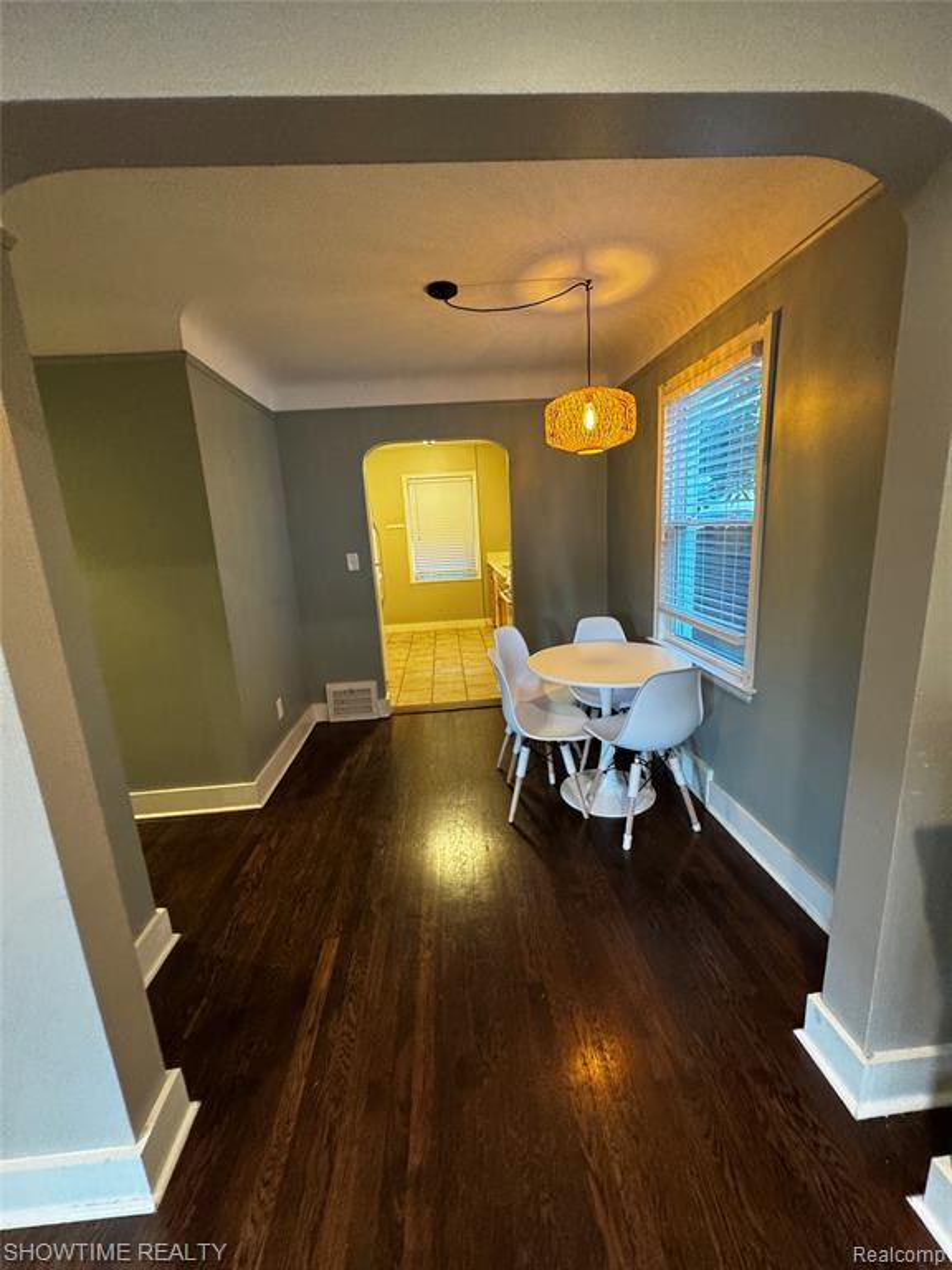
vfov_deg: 102.1
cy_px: 635
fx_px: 513
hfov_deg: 85.7
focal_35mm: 14
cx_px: 476
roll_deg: +4.4
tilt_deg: -11.0
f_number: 2.2
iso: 500
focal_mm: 2.22
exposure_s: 1/60
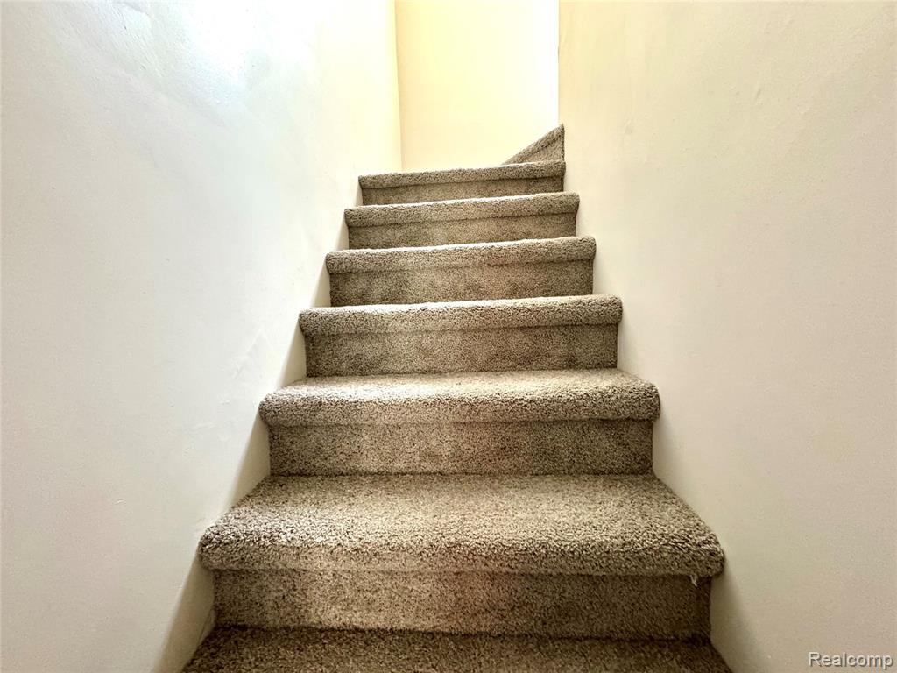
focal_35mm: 14
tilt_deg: -6.3
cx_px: 448
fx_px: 363
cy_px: 336
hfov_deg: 102.1
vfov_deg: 85.7
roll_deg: +1.3
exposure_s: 1/60
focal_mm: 2.22
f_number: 2.2
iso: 500
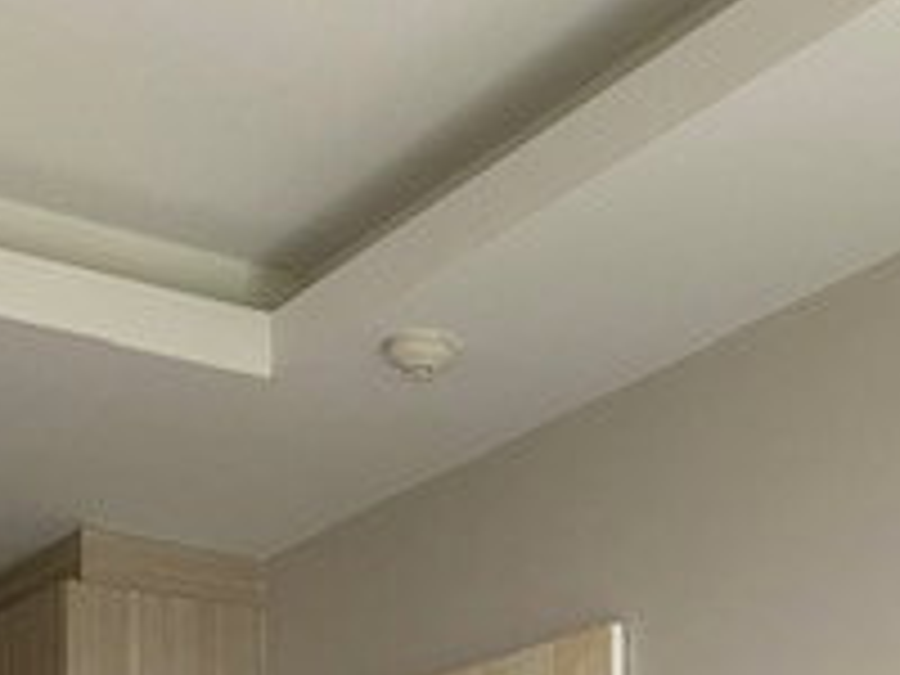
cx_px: 828
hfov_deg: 22.9
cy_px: 1076
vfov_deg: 16.0
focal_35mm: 83
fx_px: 2158
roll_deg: -0.5
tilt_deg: +1.8
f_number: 1.8
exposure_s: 1/82
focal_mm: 4.25
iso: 125
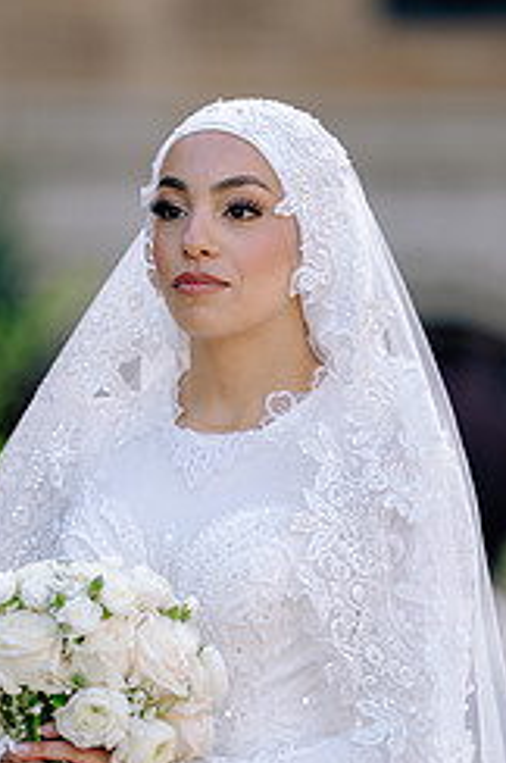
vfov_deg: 7.4
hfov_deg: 4.9
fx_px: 5856
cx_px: 241
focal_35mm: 277
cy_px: 597
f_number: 2
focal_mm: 150
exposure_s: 1/640
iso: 100
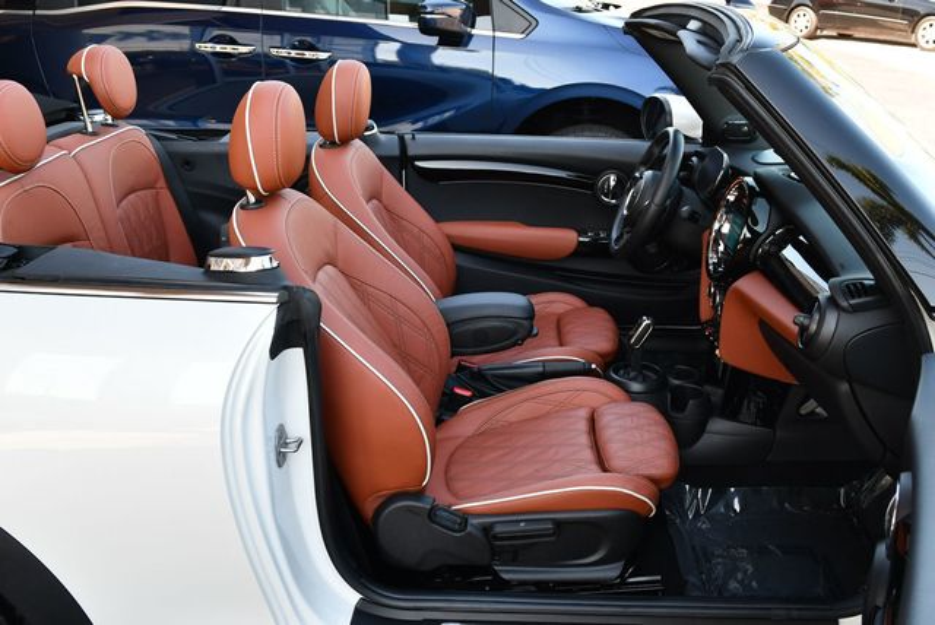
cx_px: 468
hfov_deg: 53.1
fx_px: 936
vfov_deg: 36.9
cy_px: 312
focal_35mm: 36
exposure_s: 1/250
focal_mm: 18
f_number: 5
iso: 400
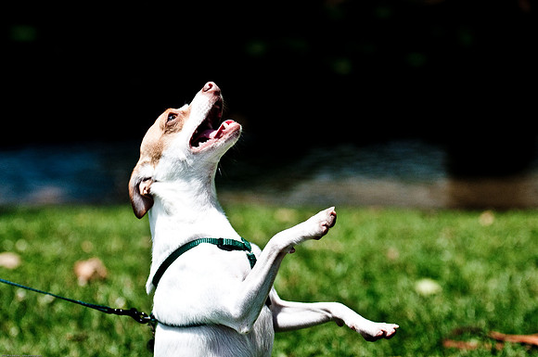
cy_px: 178
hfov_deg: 19.5
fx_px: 1567
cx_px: 269
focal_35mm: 105
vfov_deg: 13.0
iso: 200
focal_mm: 70
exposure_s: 1/8000
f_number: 2.8
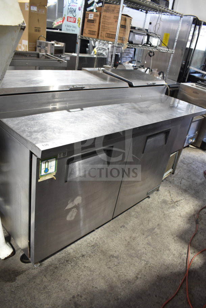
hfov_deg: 47.9
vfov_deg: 67.4
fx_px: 232
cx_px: 103
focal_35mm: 27
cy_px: 154
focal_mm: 18
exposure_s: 1/30
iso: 560
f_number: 3.5
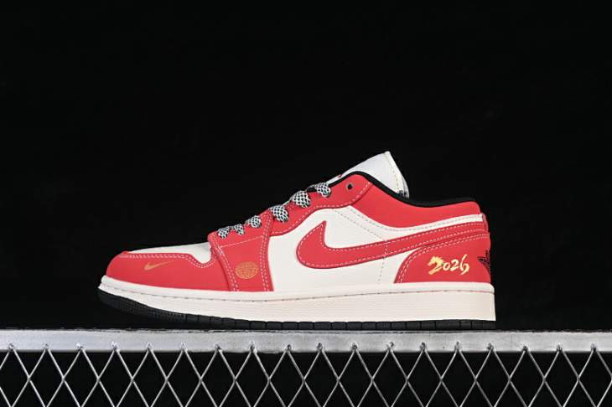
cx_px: 306
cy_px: 204
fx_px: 1274
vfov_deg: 18.2
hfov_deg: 27.0
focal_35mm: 75
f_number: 8
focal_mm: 50
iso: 160
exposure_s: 1/80
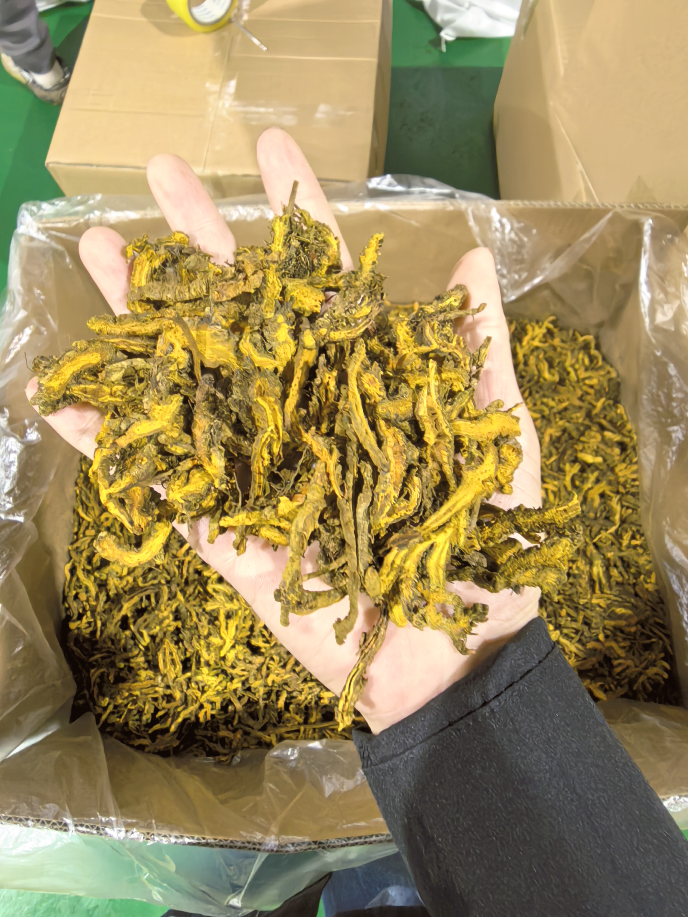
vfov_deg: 71.6
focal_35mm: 24
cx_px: 344
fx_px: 636
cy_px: 458
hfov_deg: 56.8
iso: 800
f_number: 2.2
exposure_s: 1/25
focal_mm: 1.95
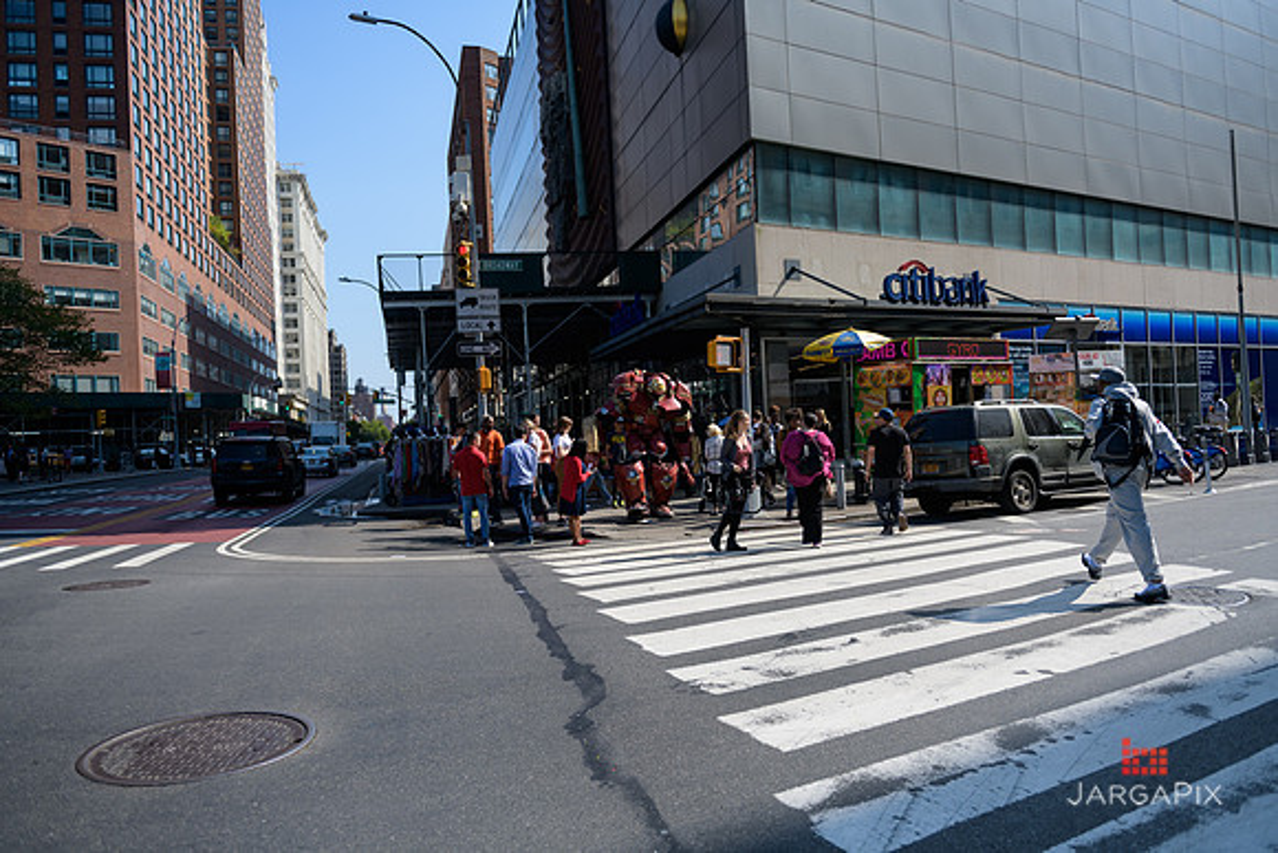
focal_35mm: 27
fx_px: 959
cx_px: 639
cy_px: 426
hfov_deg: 67.4
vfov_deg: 48.0
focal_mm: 27
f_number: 3.2
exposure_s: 1/2500
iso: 200
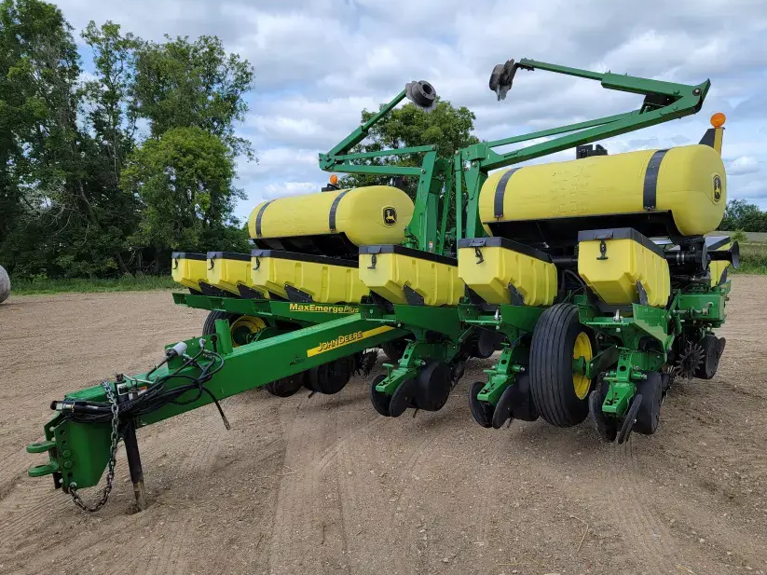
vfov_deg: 49.7
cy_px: 308
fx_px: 620
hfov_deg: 63.4
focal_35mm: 28
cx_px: 409
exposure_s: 1/794
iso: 16
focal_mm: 6.7
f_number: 1.8
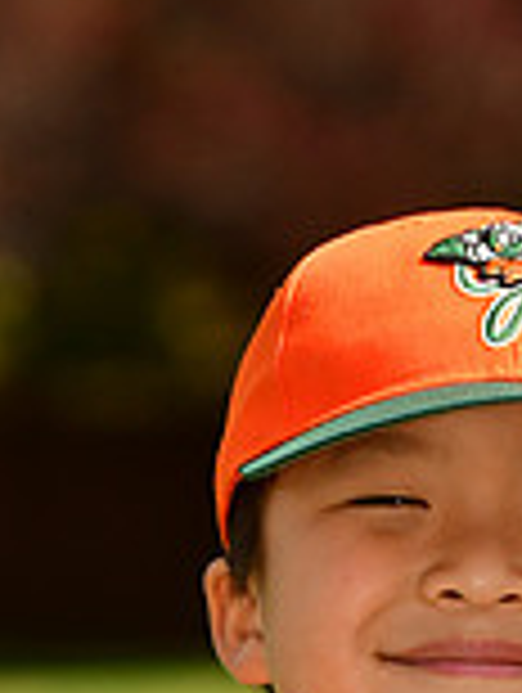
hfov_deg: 2.0
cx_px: 434
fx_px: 14693
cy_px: 1197
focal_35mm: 733
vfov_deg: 2.7
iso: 200
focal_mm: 135
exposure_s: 1/1000
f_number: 5
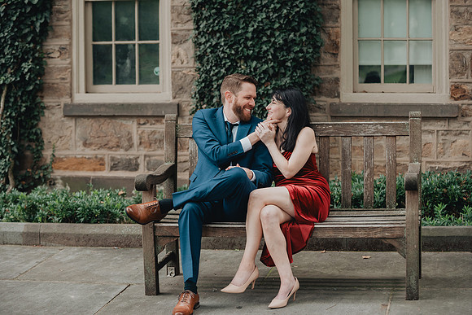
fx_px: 985
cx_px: 235
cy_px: 152
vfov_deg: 18.2
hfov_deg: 27.0
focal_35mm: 75
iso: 800
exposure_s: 1/400
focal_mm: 70
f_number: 3.2
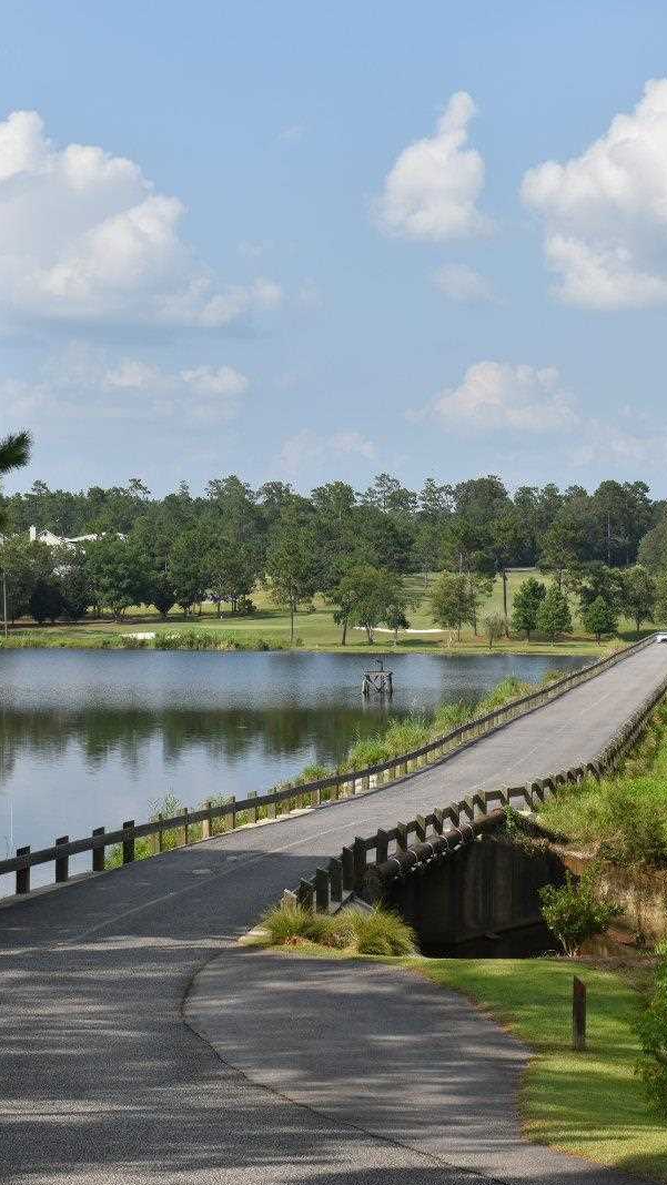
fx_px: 2546
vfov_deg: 26.2
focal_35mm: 81
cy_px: 590
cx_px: 398
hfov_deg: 14.9
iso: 100
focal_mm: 34
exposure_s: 1/250
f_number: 8
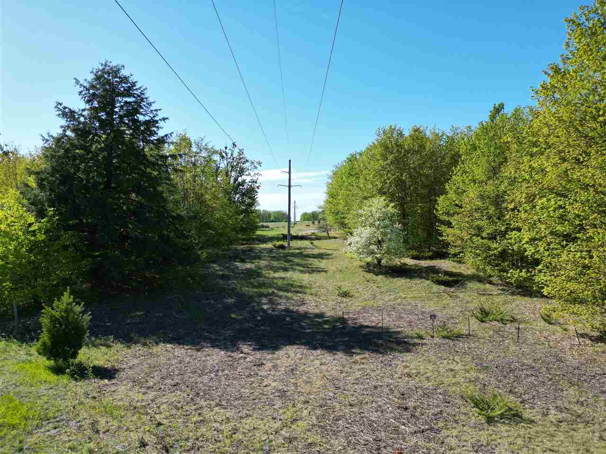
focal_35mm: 24
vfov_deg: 56.8
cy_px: 227
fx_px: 420
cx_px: 303
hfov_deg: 71.6
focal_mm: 6.72
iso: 140
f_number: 1.7
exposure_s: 1/2500
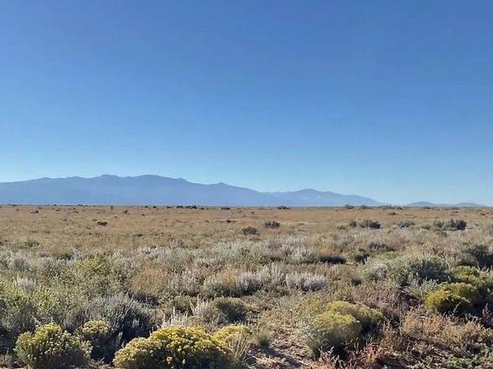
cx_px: 136
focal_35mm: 50
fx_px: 712
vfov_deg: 28.6
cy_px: 279
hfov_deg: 37.5
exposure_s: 1/2667
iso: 16
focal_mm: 3
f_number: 1.8
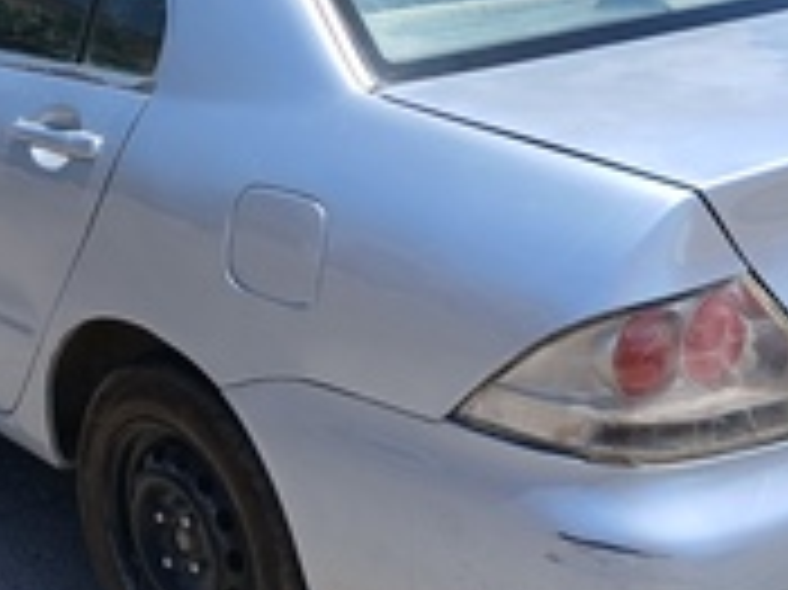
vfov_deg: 21.4
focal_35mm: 68
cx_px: 290
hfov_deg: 28.5
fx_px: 1547
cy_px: 133
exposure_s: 1/534
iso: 20
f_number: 1.8
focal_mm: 3.98
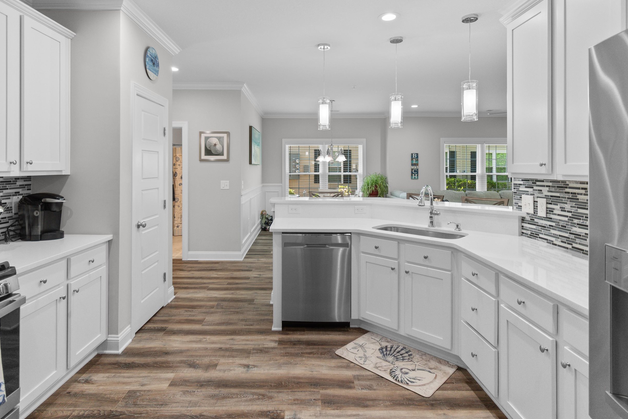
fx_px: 331
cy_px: 166
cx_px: 300
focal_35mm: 19
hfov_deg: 86.9
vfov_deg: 63.9
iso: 100
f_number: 4.5
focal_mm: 10
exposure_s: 1/2
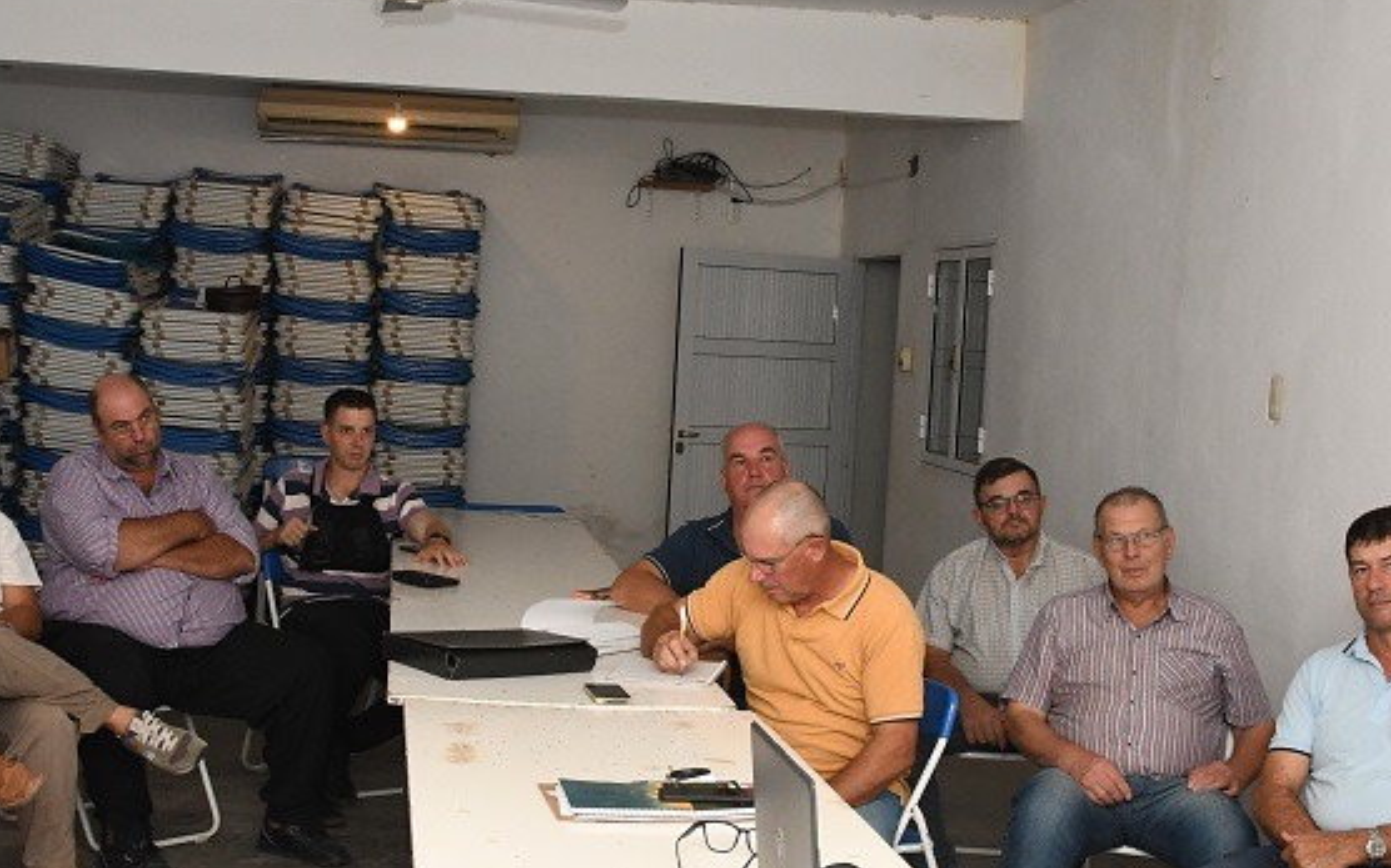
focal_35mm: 55
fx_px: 2084
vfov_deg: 23.5
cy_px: 480
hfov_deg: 36.9
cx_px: 680
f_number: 10
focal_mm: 20
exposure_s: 1/250
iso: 2000
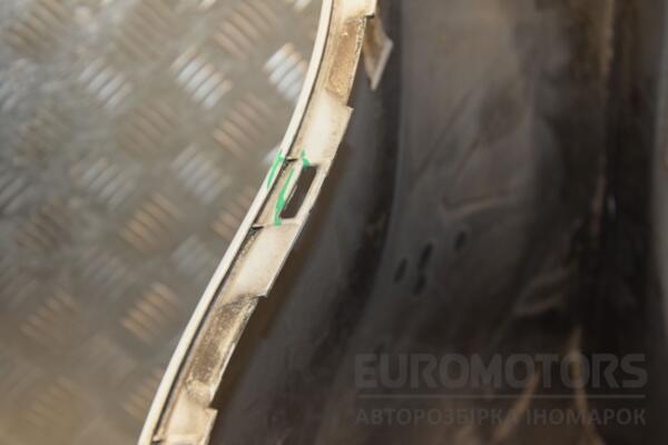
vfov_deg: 18.2
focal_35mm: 75
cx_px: 334
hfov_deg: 27.0
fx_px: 1392
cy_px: 222
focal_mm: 50
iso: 800
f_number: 6.3
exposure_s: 1/200
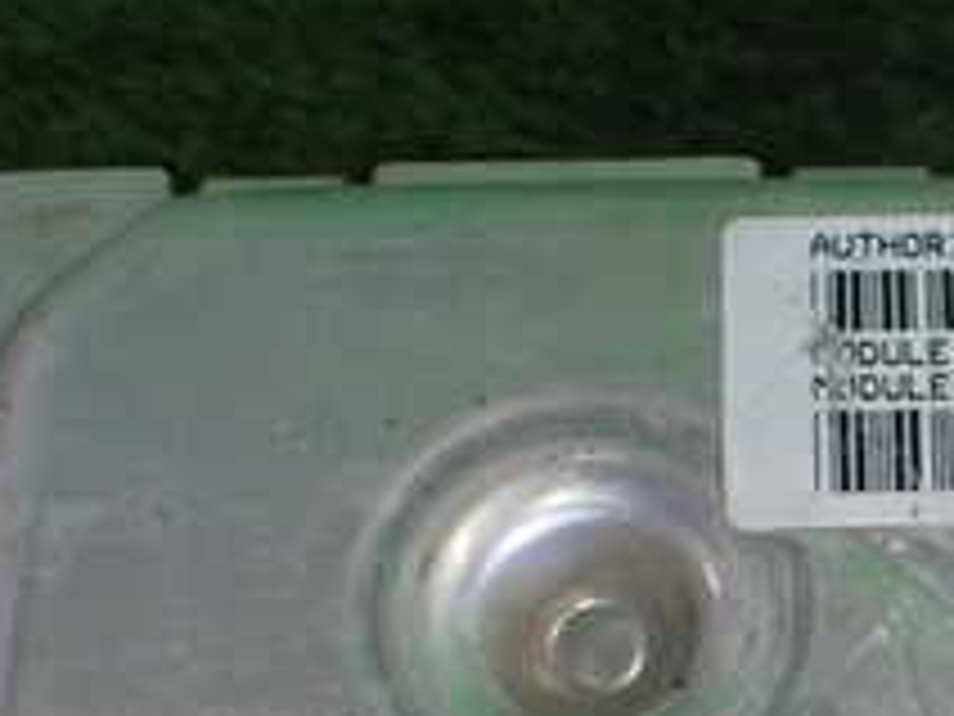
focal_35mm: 85
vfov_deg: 17.1
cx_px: 1008
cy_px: 639
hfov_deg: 22.0
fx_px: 2343
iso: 320
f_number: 2.3
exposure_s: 1/125
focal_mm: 5.4
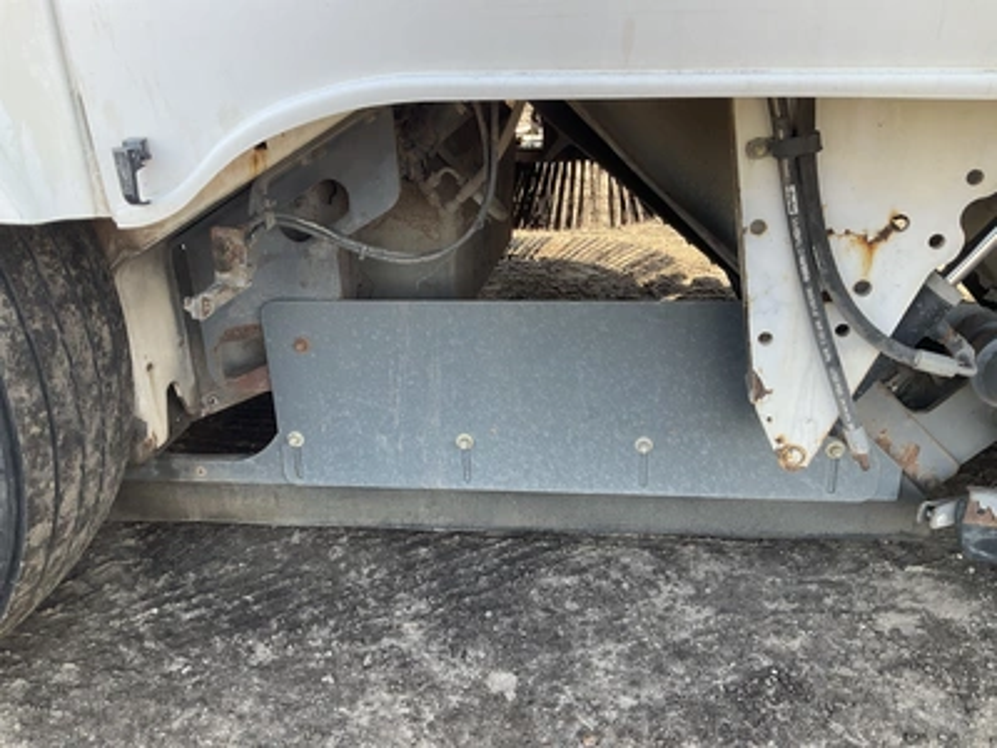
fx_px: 835
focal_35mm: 29
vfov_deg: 48.2
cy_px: 374
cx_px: 498
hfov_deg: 61.7
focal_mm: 3
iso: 16
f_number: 1.8
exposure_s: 1/122
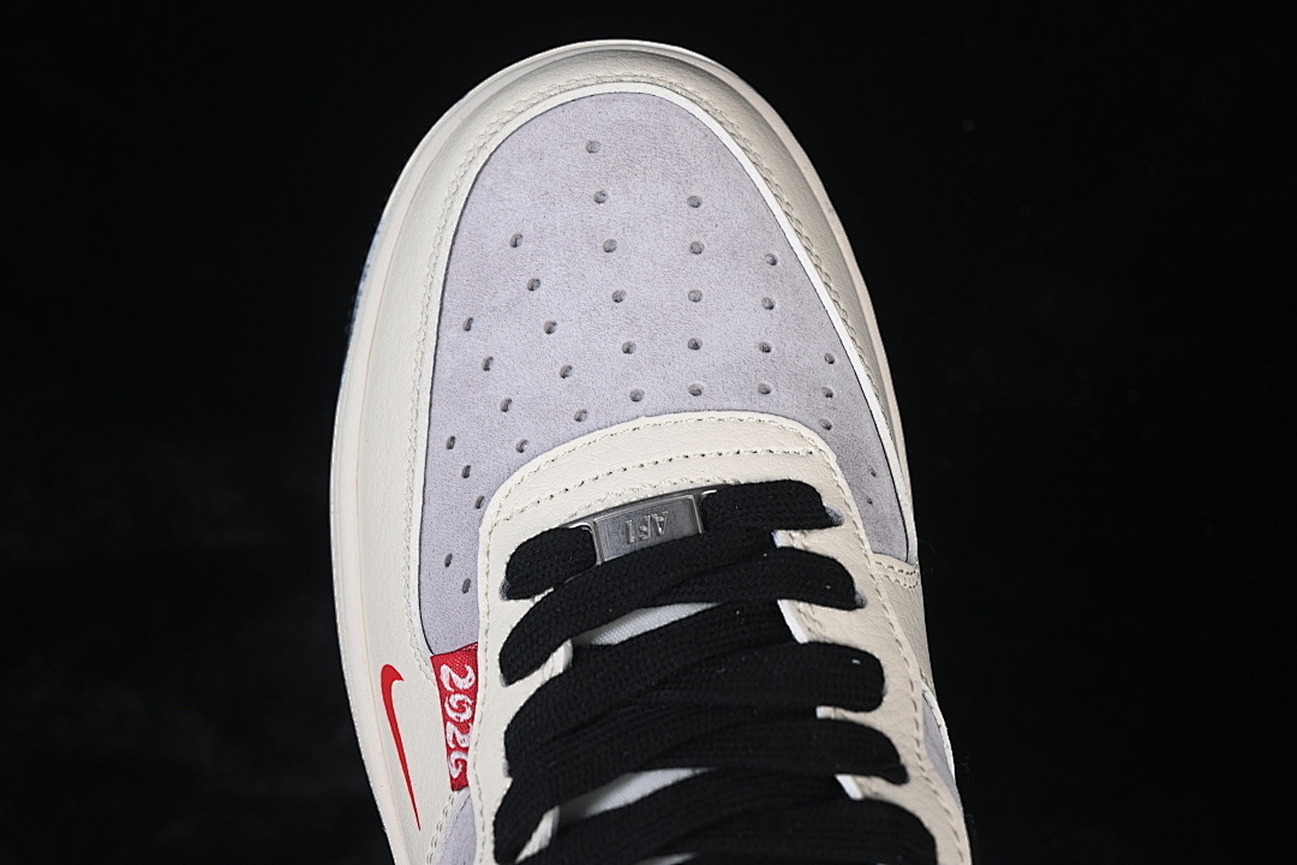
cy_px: 432
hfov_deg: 27.0
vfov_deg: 18.2
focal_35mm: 75
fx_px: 2702
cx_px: 648
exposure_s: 1/80
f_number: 7.1
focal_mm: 50
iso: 160
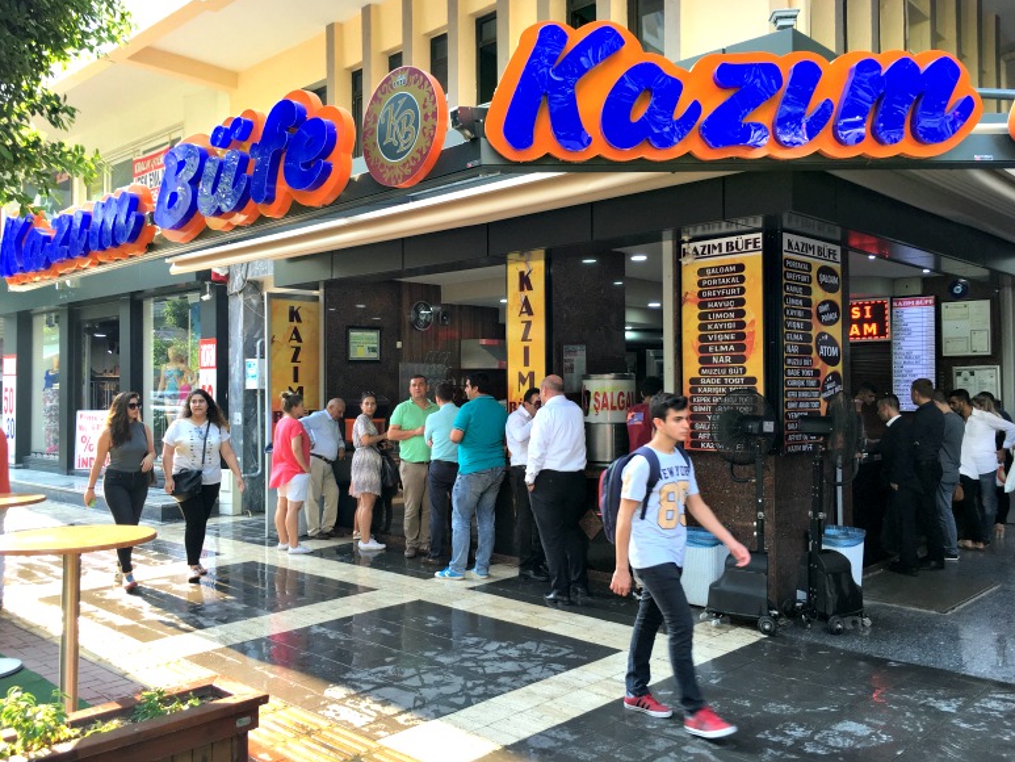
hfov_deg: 60.0
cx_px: 500
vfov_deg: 46.8
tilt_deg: +1.2
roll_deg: -0.2
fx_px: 880
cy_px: 369
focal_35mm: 30
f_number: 2.2
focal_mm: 4.15
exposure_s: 1/100
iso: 32
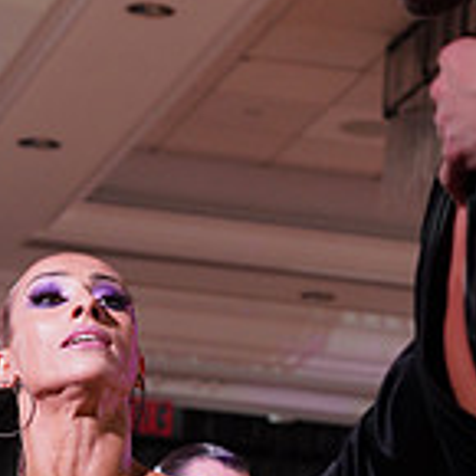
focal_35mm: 232
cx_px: 281
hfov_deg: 7.5
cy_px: 683
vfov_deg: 7.4
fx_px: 3609
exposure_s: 1/160
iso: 1600
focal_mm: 68
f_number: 5.6
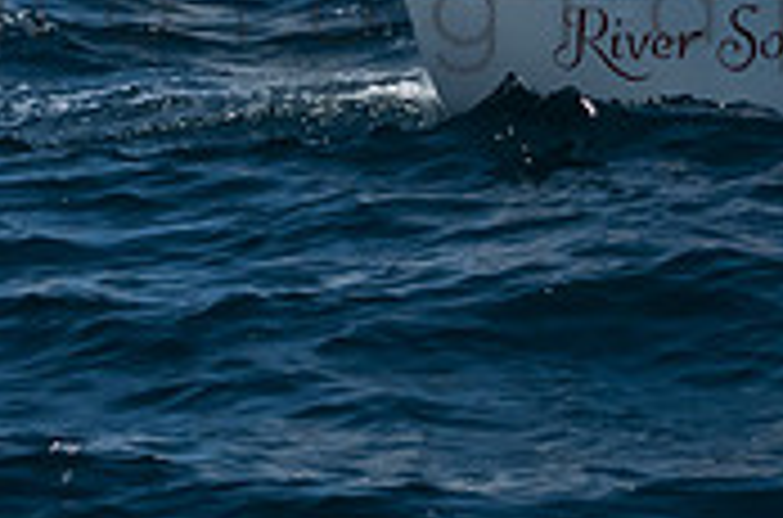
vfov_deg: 3.9
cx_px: 868
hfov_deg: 5.9
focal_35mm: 351
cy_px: -333
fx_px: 7613
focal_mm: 70
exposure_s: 1/1600
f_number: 14
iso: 640
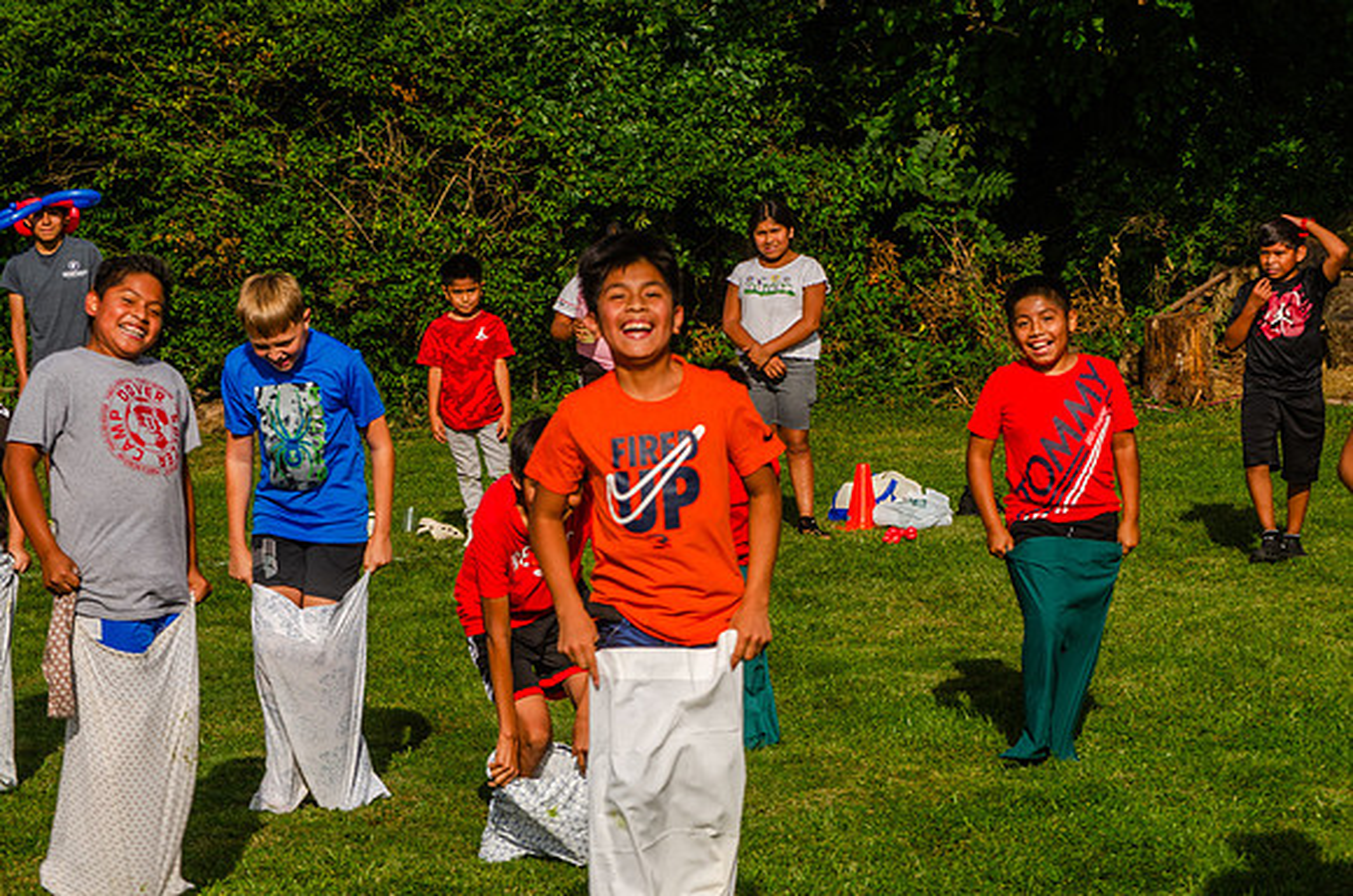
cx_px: 676
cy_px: 448
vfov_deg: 12.6
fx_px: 4050
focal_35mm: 108
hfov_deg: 19.0
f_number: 9
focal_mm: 72
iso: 100
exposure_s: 1/320
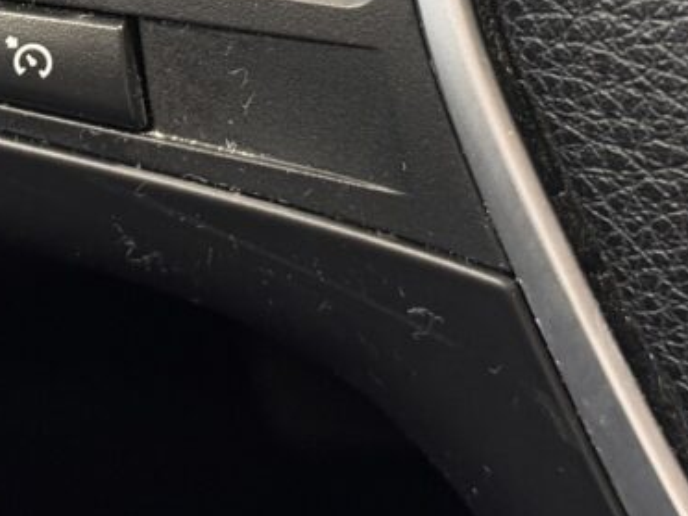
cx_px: 154
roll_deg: -2.4
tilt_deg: -30.2
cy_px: -98
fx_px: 2624
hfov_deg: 14.9
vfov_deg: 11.0
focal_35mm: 132
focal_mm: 6.76
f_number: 1.78
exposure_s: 1/25
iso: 400
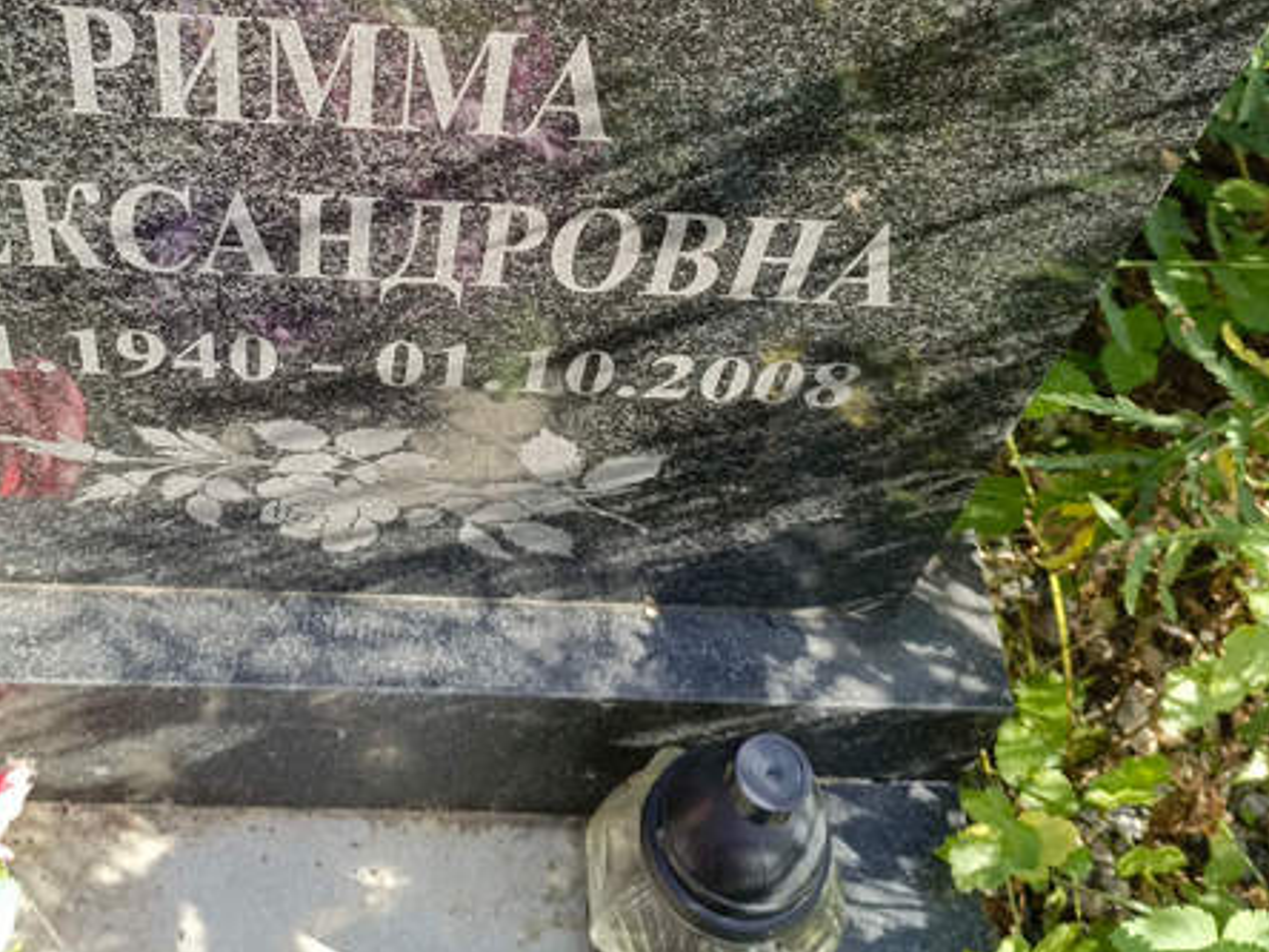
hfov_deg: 41.8
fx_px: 1650
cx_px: 472
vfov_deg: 31.1
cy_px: 146
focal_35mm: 45
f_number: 1.69
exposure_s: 1/148
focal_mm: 4.76
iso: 112
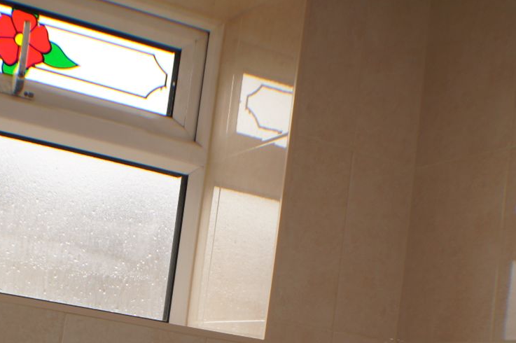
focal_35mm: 75
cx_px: 192
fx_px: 1074
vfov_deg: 17.8
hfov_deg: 26.9
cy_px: 326
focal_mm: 18
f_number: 3.5
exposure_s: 1/60
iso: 125
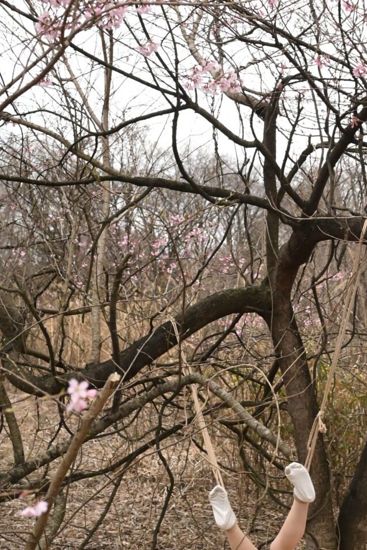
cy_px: 225
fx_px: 978
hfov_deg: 20.9
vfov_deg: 31.3
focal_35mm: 64
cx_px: 317
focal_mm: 24
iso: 1600
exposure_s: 1/5000
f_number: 4.5
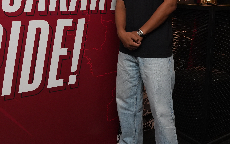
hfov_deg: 46.2
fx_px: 270
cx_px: 122
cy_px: 22
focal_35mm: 43
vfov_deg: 29.0
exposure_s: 1/160
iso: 1600
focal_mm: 16
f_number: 5
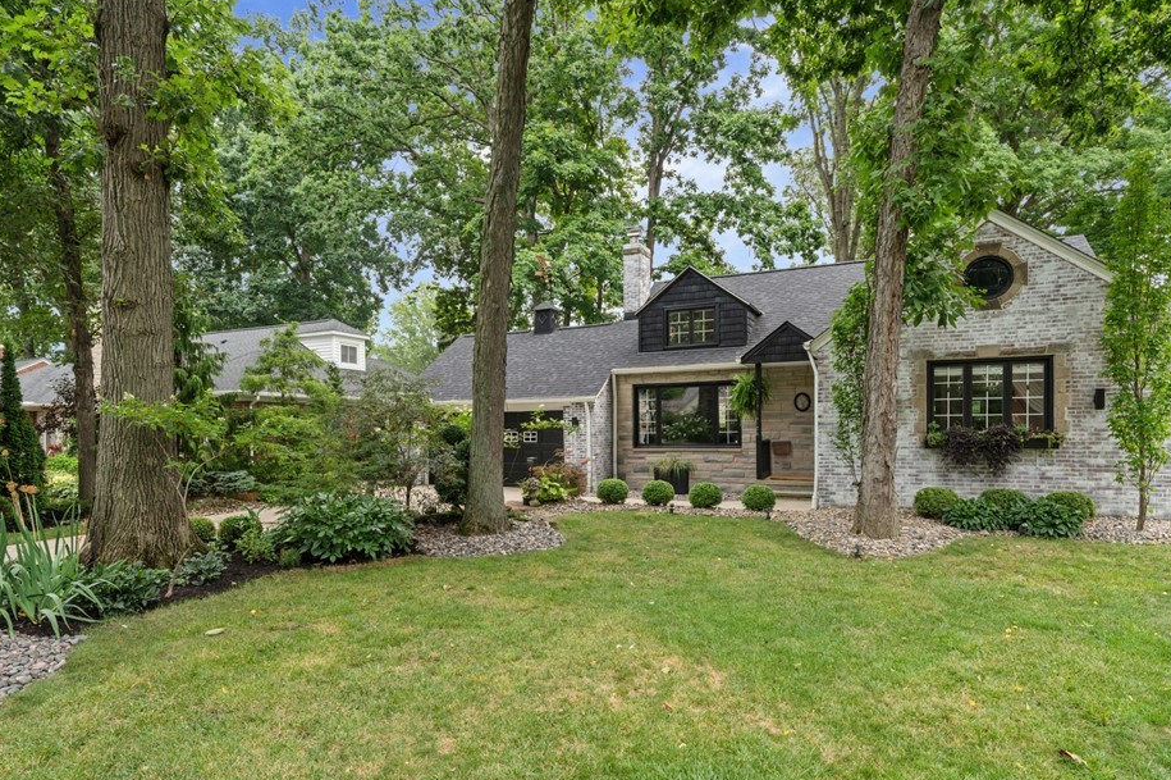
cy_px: 431
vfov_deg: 64.3
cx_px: 587
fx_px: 618
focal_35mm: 19
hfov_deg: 86.9
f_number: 9
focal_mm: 16
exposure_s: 1/25
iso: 250
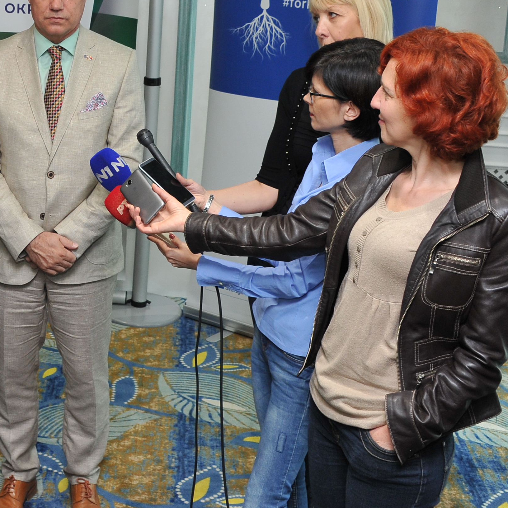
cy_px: 109
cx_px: -7
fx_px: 1029
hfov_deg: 26.2
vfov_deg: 27.2
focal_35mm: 62
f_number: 5.6
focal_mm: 28
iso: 1250
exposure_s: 1/100
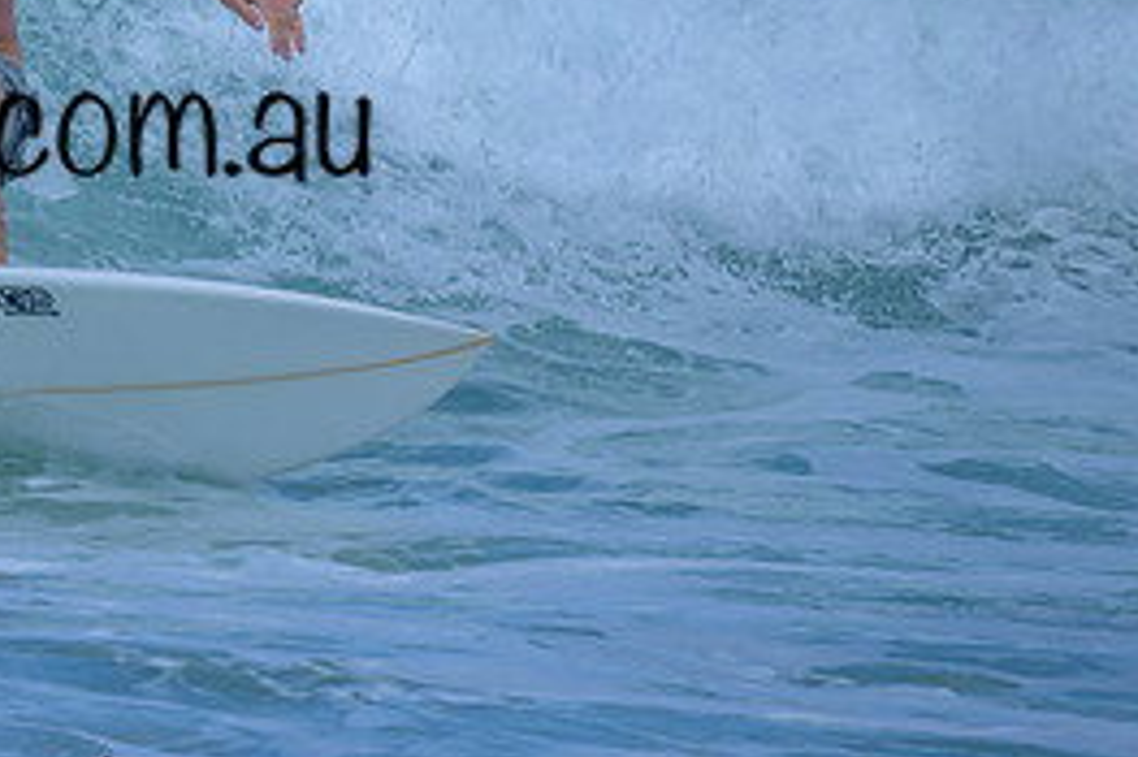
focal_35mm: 2408
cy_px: -61
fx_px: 76069
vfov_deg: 0.6
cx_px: -413
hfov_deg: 0.9
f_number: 6.3
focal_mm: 800
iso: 280
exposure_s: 1/2000
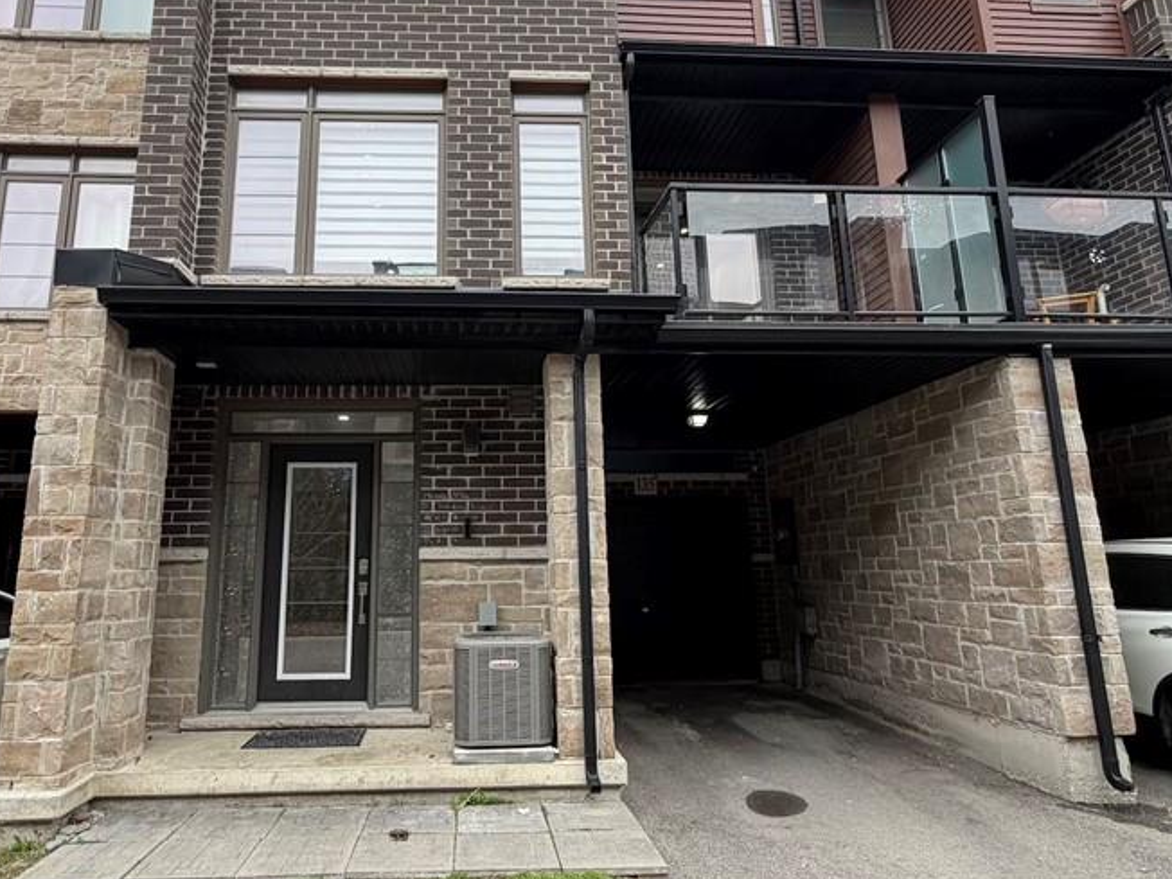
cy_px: 412
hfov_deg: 75.9
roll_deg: +0.4
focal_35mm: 22
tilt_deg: +13.2
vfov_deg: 61.0
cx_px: 498
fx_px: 745
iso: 40
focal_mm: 2.22
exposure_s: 1/217
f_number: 2.2
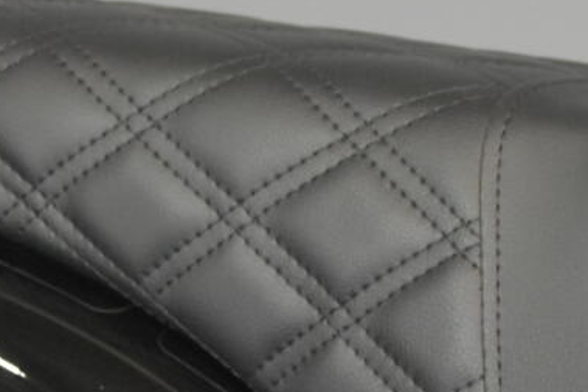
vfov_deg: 6.5
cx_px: 863
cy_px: 768
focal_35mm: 206
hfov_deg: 9.7
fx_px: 3366
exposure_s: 1/25
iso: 1600
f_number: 4.2
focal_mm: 26
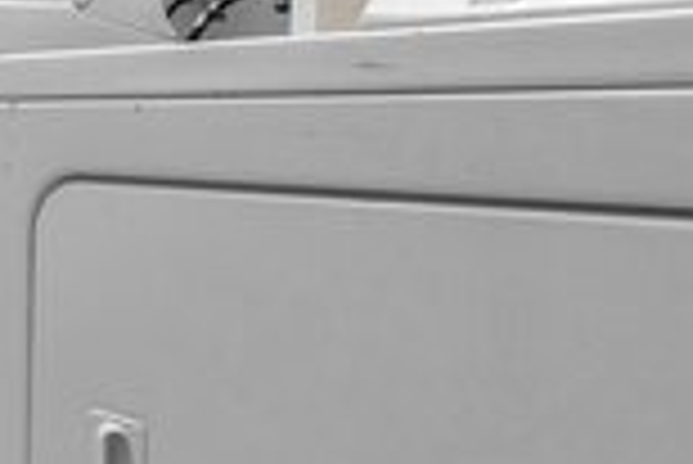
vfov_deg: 23.3
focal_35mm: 58
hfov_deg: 25.3
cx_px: -369
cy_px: 151
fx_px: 1118
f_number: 6.3
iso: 500
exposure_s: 1/20
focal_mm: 14
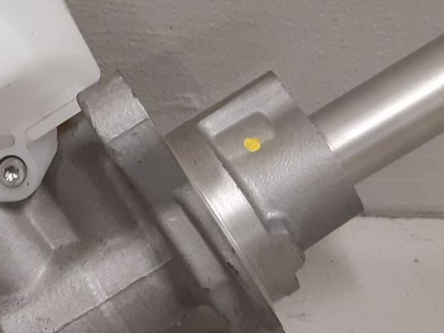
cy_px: 125
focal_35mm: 96
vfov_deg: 15.4
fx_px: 1231
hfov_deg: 19.4
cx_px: -70
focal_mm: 3.93
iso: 125
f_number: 1.7
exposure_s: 1/50
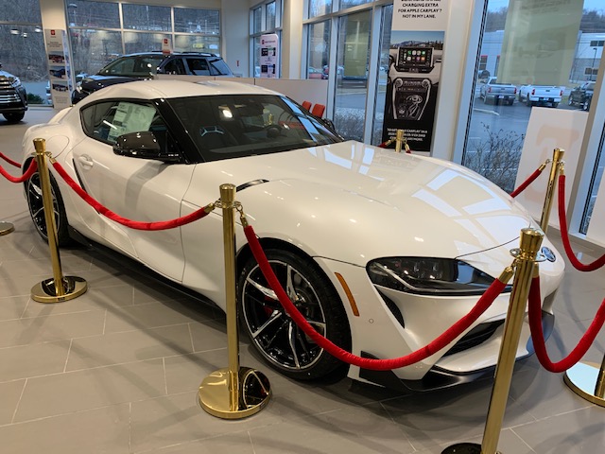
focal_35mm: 26
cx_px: 302
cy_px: 227
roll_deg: -2.1
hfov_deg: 67.3
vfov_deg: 53.1
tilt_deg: -20.9
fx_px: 454
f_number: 1.8
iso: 80
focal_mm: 4.25
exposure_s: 1/120
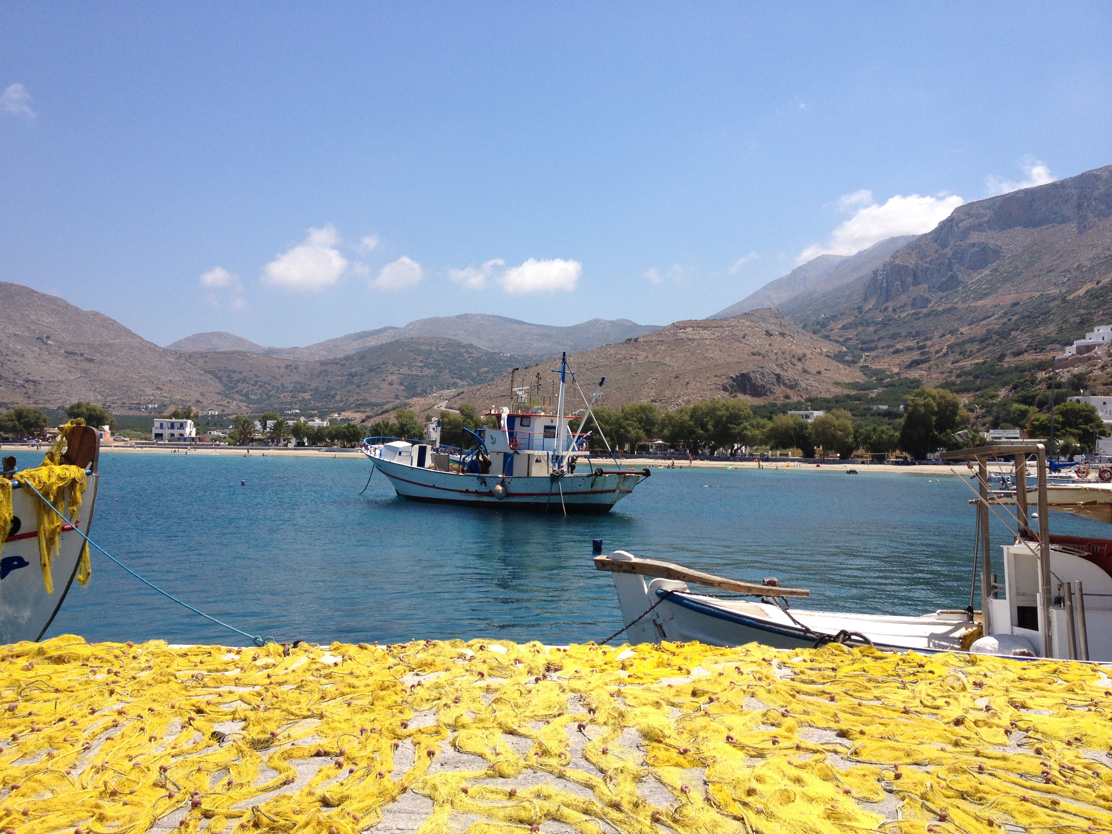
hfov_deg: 52.6
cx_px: 556
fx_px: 1124
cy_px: 417
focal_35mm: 35
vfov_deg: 40.7
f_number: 2.4
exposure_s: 1/2123
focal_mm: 4.28
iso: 50
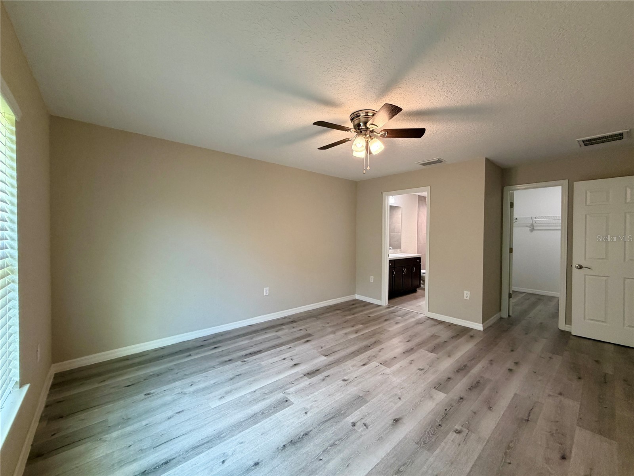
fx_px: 256
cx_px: 317
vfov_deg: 85.7
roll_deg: +0.5
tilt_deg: -0.8
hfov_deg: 102.1
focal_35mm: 14
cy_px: 238
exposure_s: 1/60
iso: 250
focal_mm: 2.22
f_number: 2.2
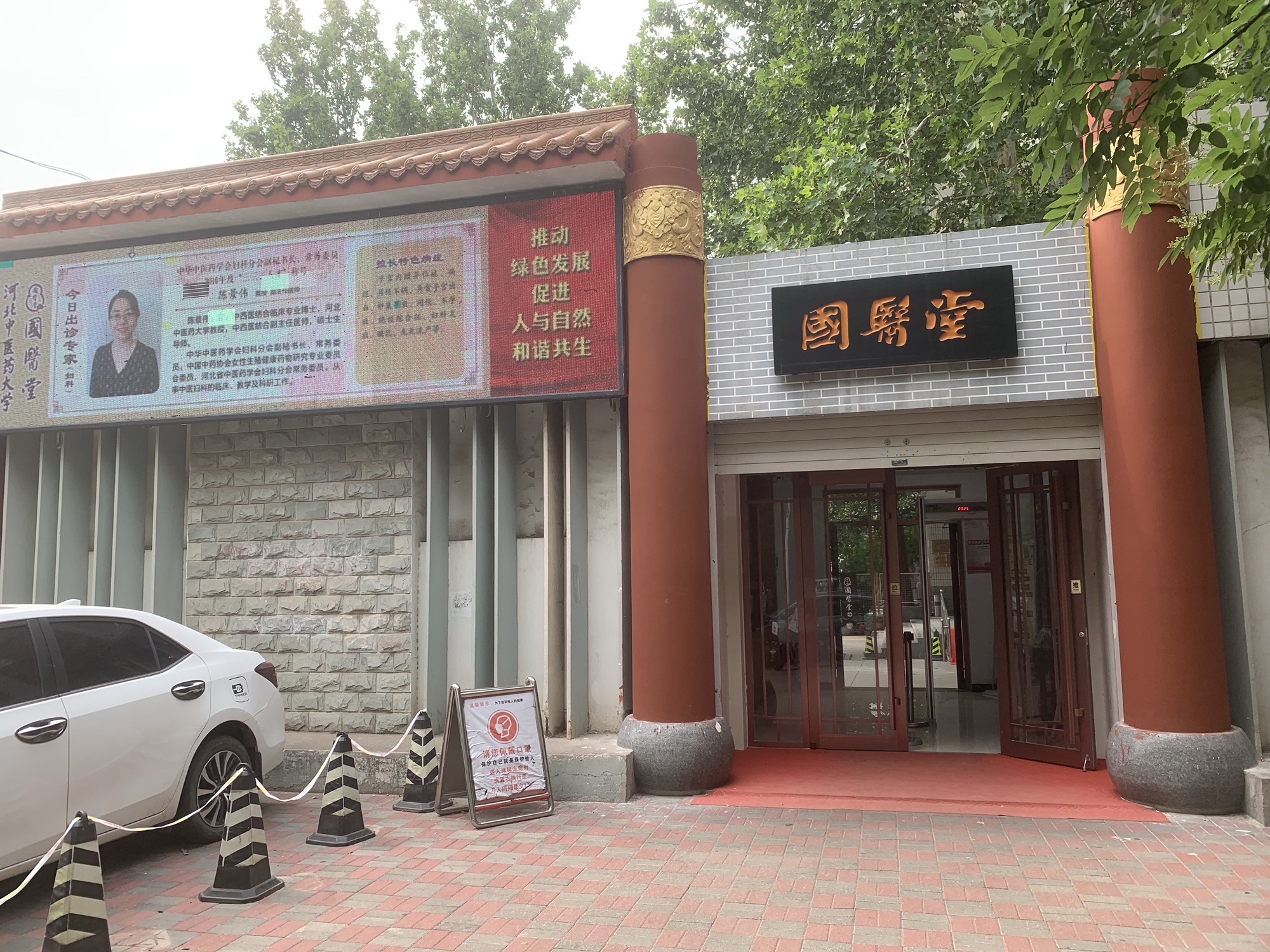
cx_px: 635
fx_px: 954
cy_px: 476
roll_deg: +0.5
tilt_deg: +8.8
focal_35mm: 26
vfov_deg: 53.1
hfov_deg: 67.3
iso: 25
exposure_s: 1/375
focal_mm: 4.25
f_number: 1.8
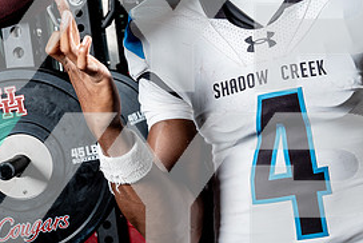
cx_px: 228
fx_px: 1161
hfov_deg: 17.7
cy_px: 22
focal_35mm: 115
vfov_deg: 11.9
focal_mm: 54
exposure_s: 1/250
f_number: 9
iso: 640
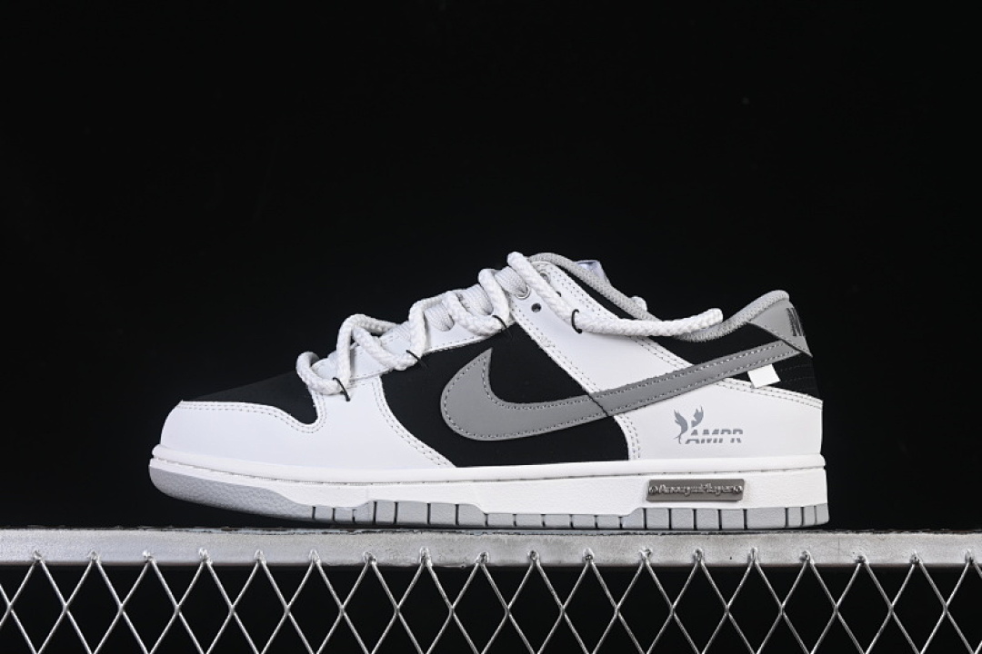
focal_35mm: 75
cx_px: 491
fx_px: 2046
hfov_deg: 27.0
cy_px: 327
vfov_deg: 18.2
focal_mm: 50
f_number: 8
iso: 160
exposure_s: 1/80
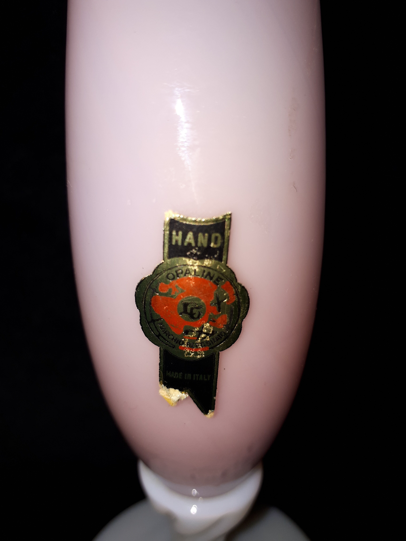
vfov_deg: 65.3
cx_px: 203
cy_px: 270
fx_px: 422
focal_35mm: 27
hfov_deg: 51.4
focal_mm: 3.6
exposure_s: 1/424
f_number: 1.9
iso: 40
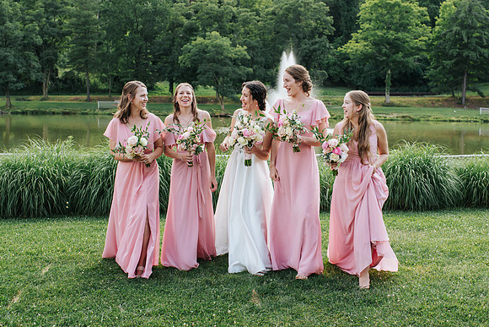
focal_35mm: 47
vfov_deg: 28.4
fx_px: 643
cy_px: 142
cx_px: 268
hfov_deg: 41.6
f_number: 3.2
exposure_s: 1/640
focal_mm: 35
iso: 180
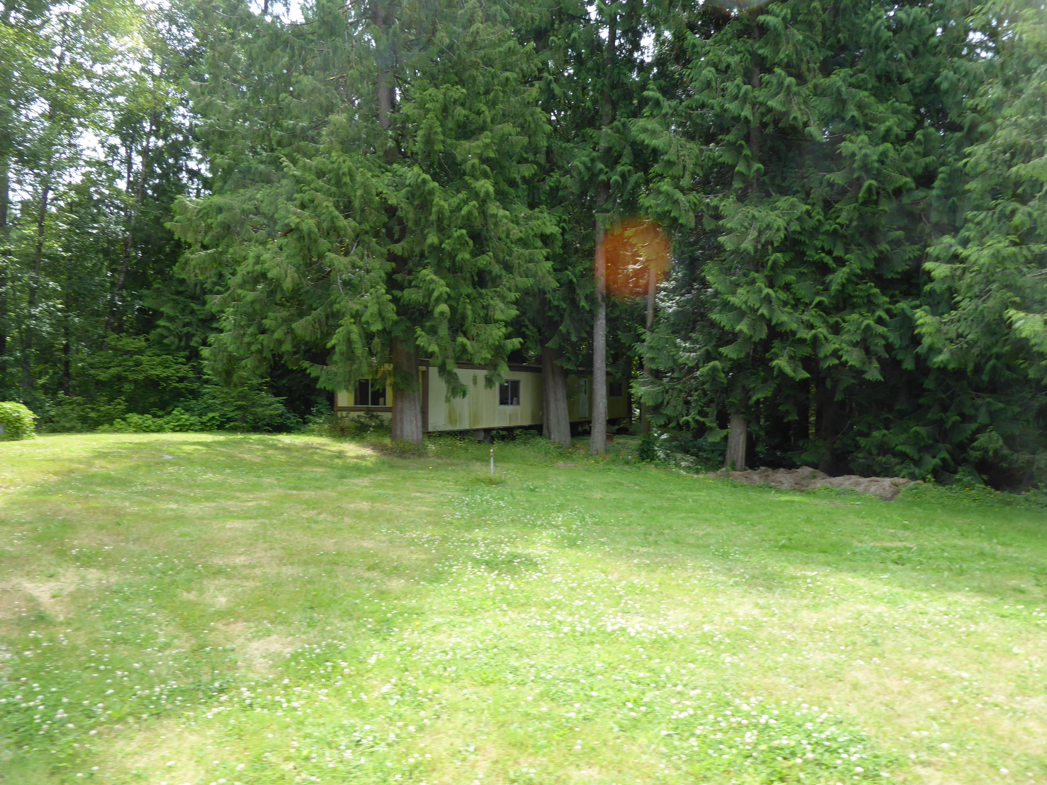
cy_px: 392
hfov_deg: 71.6
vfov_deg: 56.8
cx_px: 524
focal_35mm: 24
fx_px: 726
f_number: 3.3
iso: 80
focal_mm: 4.3
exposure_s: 1/125
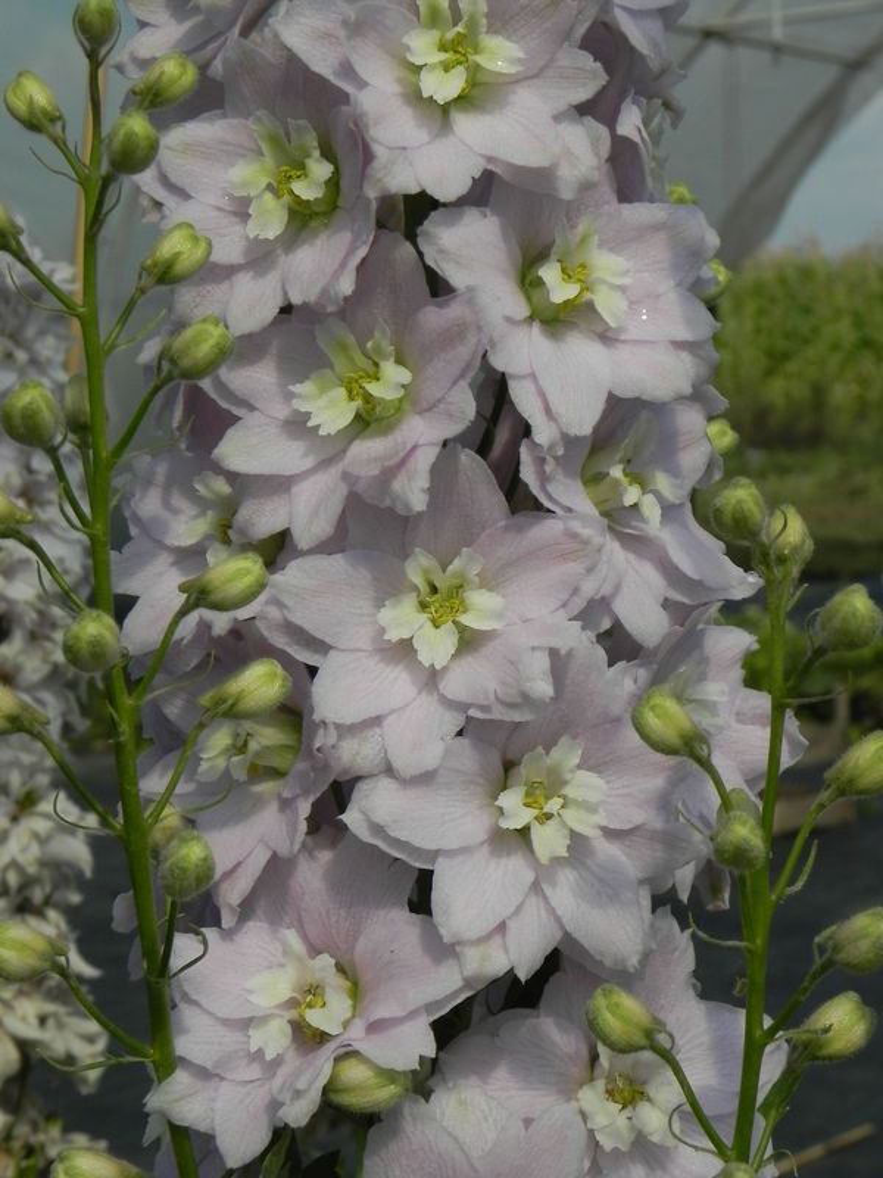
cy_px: 589
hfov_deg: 19.6
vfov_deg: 26.0
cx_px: 442
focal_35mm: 75
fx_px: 2551
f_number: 7.1
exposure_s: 1/1000
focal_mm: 13.4
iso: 160
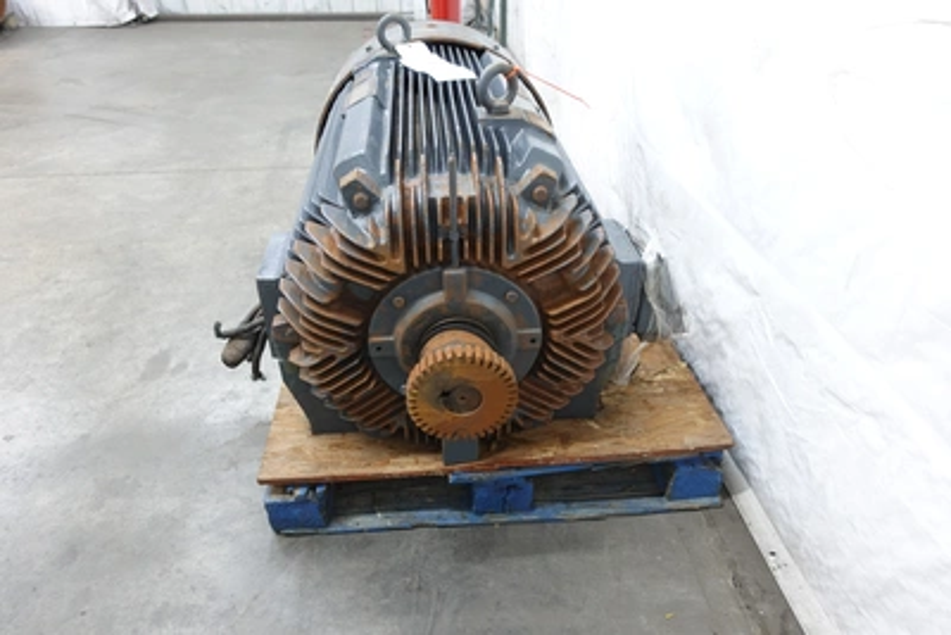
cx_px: 476
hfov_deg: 73.7
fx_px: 634
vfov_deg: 53.2
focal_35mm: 24
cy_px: 318
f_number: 1.8
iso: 400
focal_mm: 8.8
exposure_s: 1/30
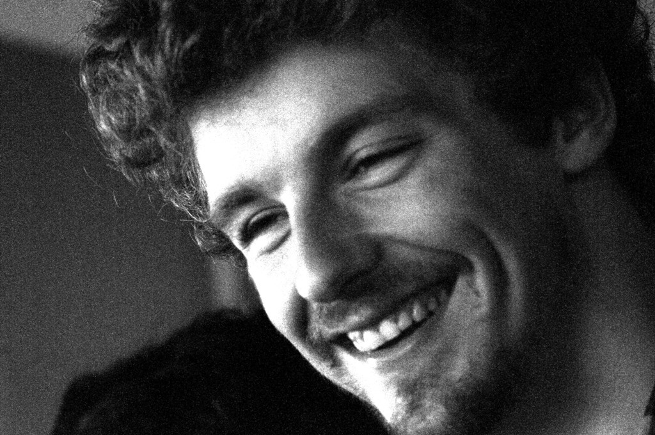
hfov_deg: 19.5
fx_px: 1908
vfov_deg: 13.0
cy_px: 218
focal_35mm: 105
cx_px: 328
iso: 1600
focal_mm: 70
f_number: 5.6
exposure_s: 1/500
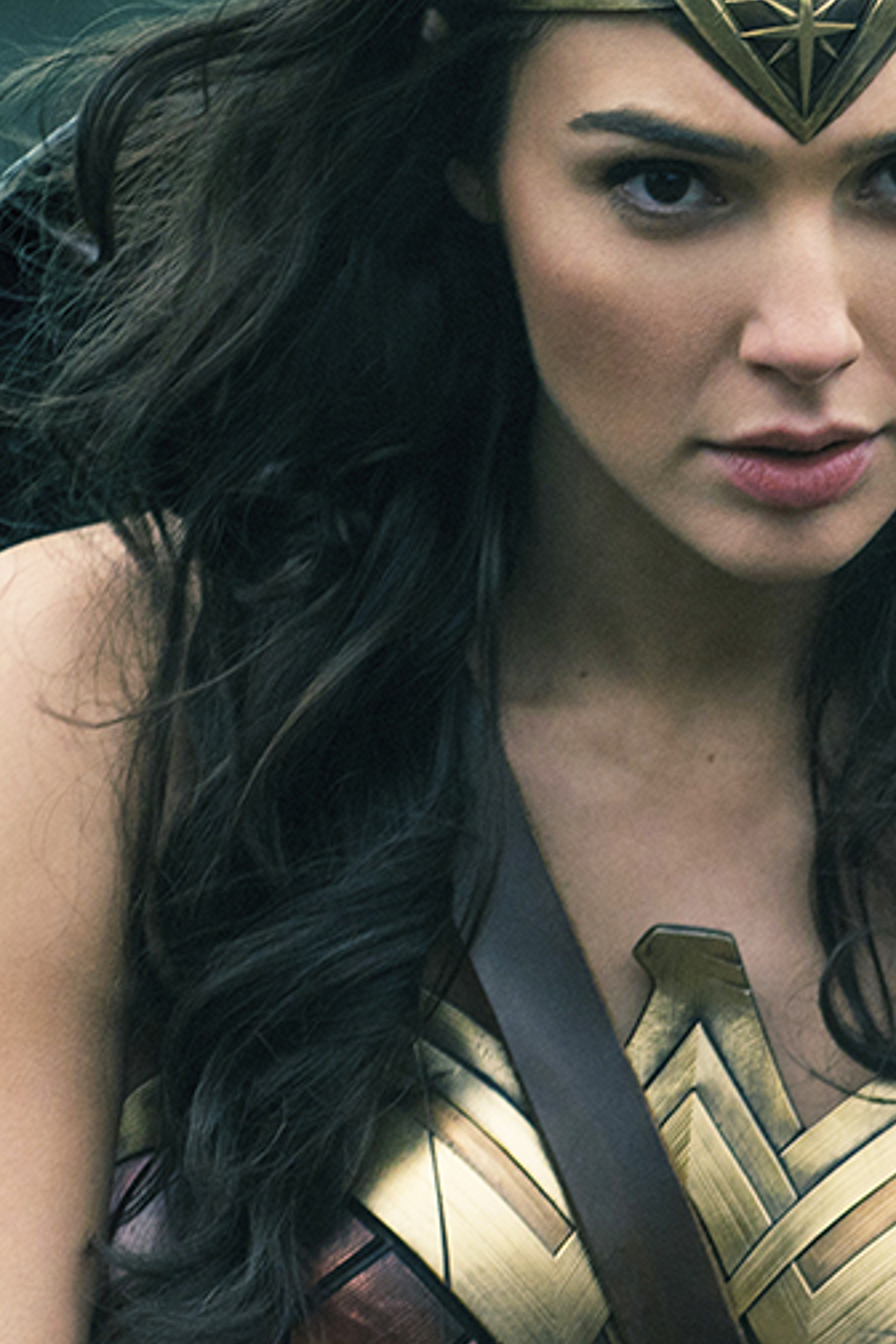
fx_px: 23555
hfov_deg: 2.2
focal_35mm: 631
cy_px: 968
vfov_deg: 3.3
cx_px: 1288
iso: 1000
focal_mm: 159
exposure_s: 1/500
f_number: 4
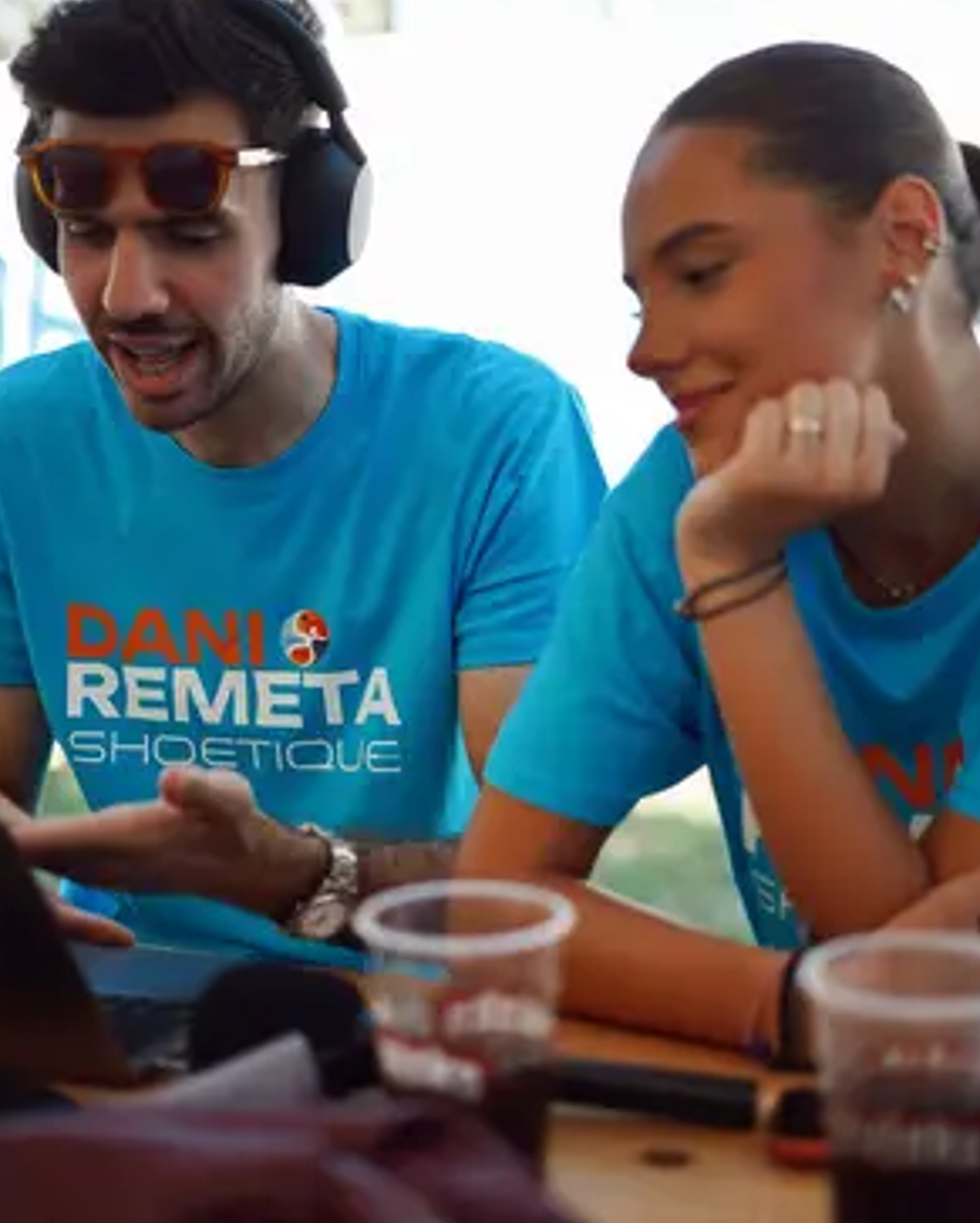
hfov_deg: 24.6
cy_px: 650
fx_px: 2245
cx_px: 465
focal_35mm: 62
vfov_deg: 30.5
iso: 100
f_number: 1.8
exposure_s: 1/640
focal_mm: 50
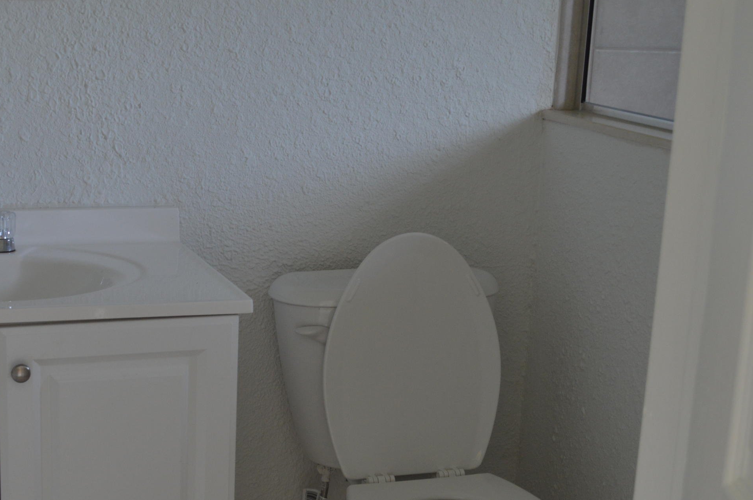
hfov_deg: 30.3
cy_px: 321
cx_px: 260
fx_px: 1379
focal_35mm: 66
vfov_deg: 20.5
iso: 400
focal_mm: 28
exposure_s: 1/100
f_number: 5
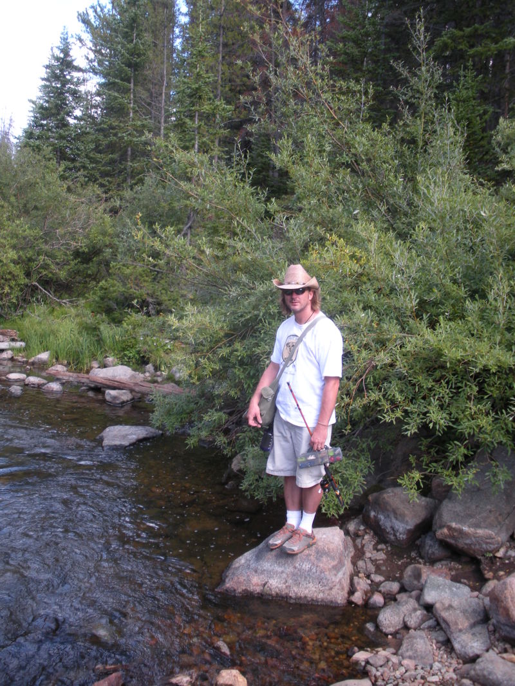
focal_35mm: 36
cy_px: 343
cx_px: 258
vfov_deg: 51.3
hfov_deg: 39.7
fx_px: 714
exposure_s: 1/82.7
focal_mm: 6.3
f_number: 3.5
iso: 64
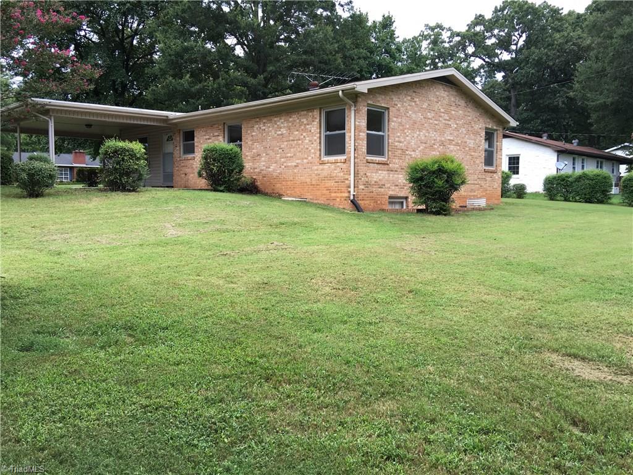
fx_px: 530
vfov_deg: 48.2
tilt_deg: -3.5
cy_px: 238
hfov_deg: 61.7
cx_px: 316
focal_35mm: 29
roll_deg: -0.3
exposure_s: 1/120
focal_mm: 4.15
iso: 25
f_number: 2.2
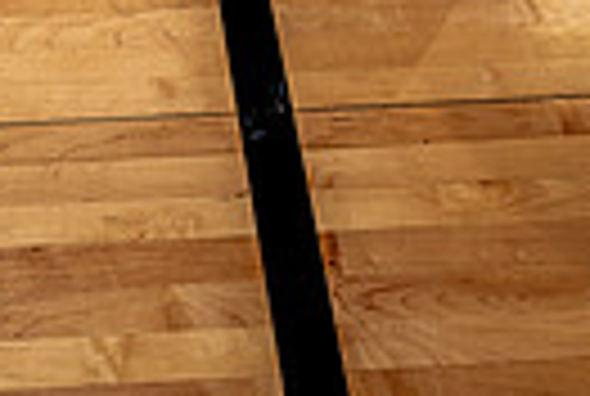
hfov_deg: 20.7
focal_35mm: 96
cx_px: 36
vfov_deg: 11.6
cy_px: -576
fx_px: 1577
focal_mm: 28
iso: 640
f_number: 7.1
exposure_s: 1/250
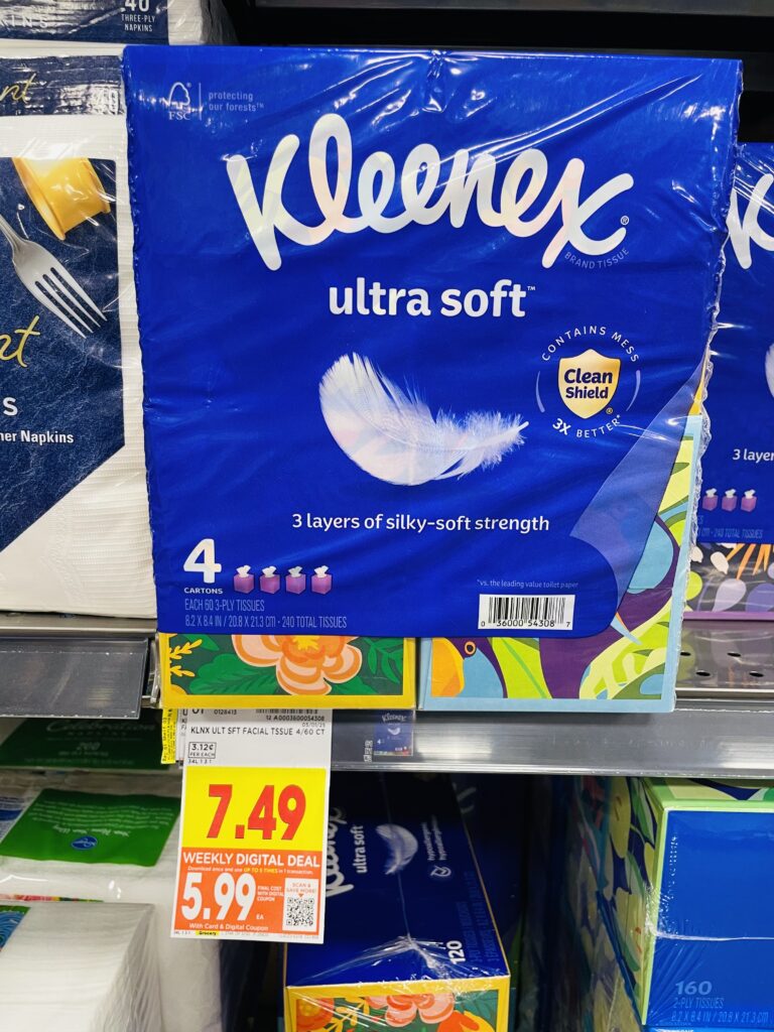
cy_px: 516
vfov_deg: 67.3
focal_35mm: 26
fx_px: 775
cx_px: 387
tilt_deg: -13.7
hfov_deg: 53.1
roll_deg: -0.6
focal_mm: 4.2
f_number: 1.6
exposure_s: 1/60
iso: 125
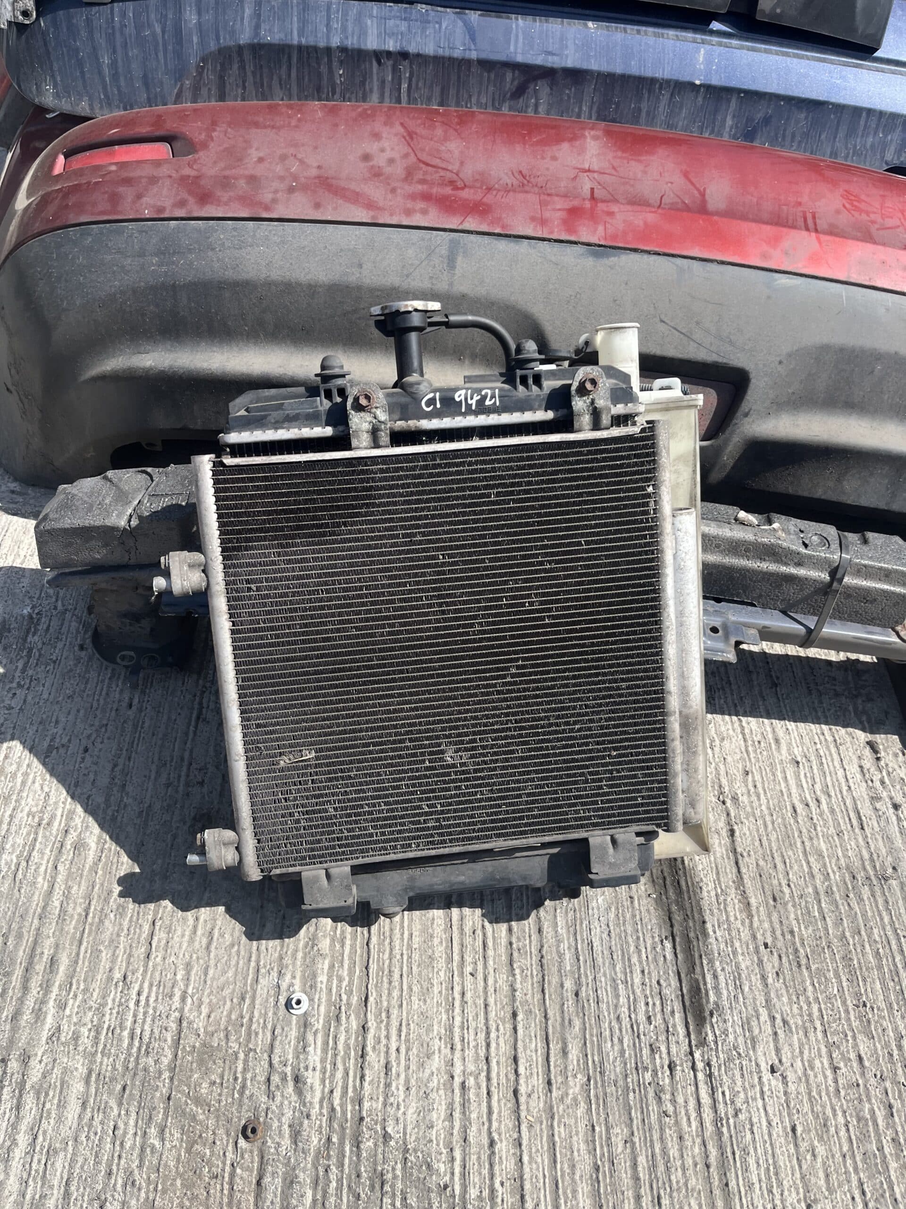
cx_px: 453
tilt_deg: -51.0
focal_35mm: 26
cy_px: 604
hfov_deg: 53.1
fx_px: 907
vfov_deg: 67.3
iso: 50
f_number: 1.6
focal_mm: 5.1
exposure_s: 1/2571
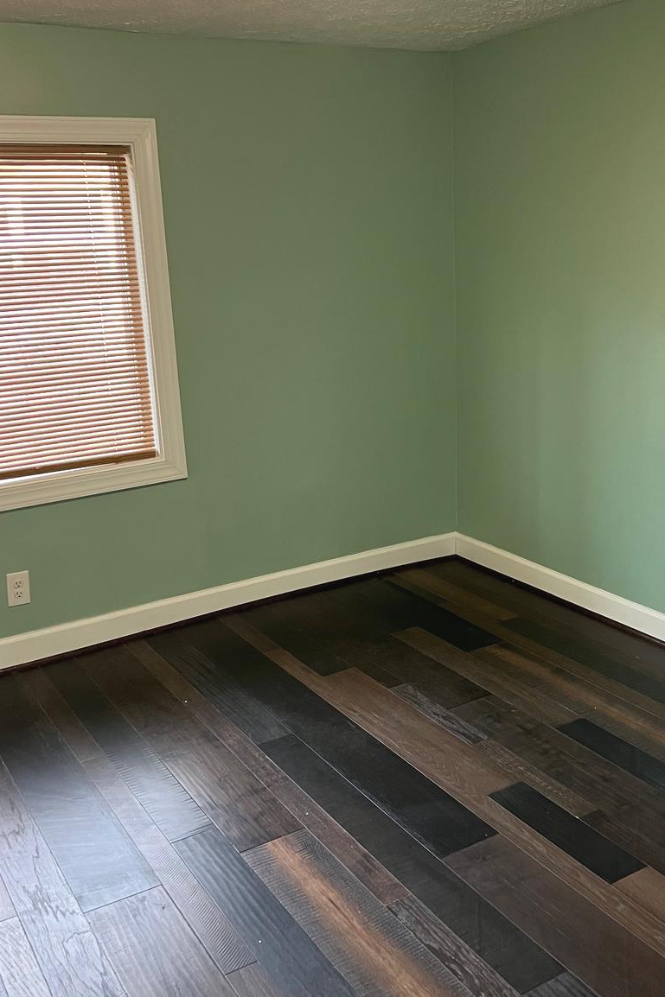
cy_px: 441
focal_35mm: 36
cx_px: 377
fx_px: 998
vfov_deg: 53.0
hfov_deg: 36.8
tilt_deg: -13.3
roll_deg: +3.3
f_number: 1.5
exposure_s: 1/60
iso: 250
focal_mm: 5.7
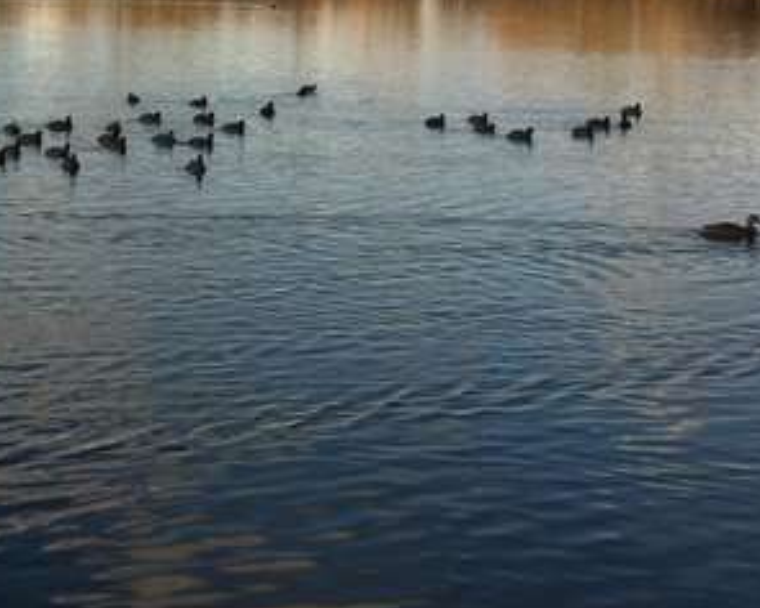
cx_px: 178
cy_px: -31
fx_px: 2339
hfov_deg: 18.3
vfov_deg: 14.5
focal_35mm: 104
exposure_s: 1/1508
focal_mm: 3.85
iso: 80
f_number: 2.8
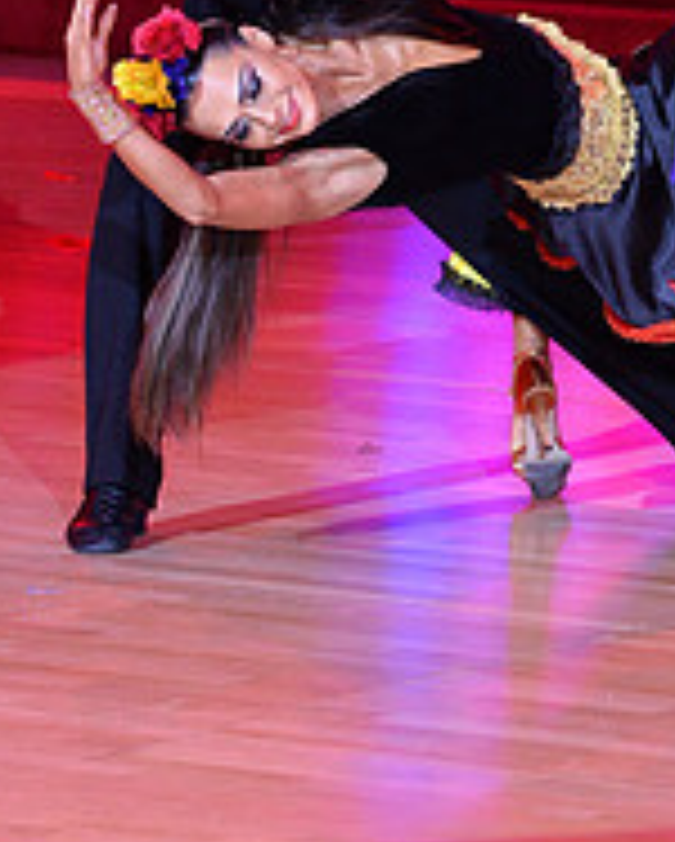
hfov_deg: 4.9
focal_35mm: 319
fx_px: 7953
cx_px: 623
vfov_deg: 6.0
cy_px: -162
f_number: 4.5
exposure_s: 1/250
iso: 2000
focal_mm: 110
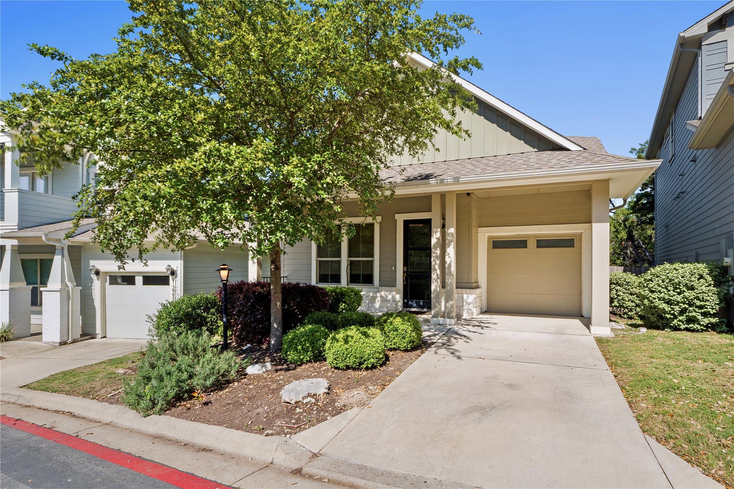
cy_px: 244
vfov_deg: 77.3
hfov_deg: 100.4
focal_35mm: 15
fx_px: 306
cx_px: 367
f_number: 11
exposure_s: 1/25
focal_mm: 10
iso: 250
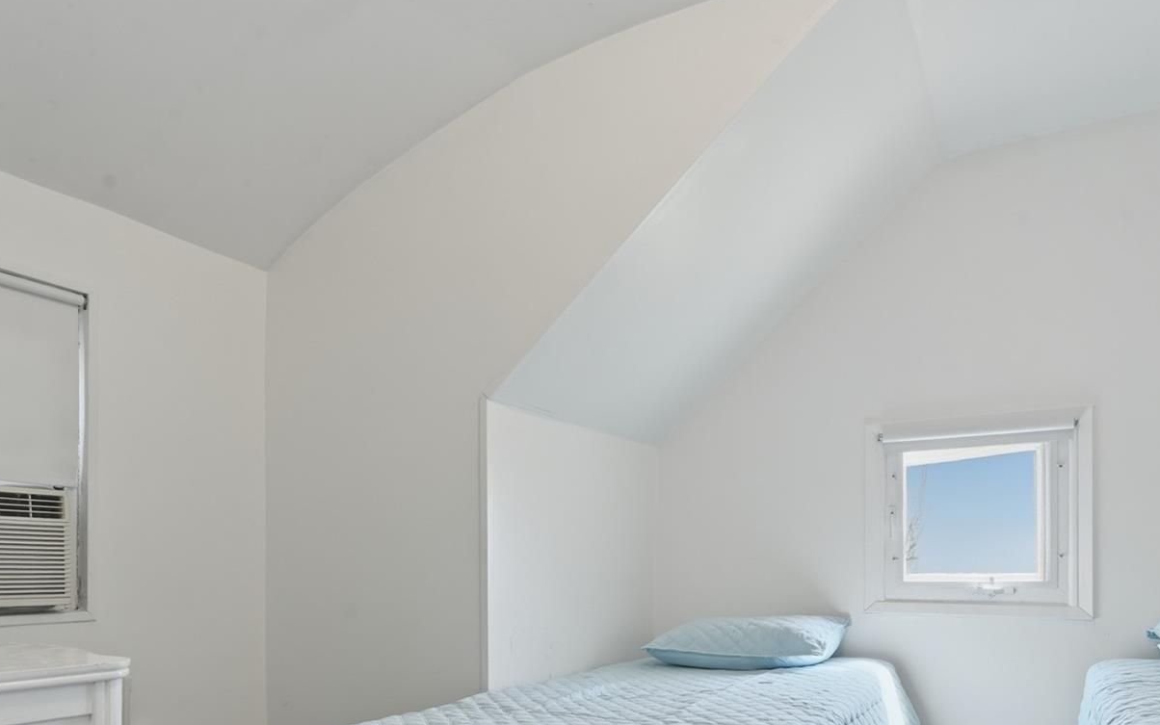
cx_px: 602
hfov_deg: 70.4
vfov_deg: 45.3
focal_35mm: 26
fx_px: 822
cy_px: 574
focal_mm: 15
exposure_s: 1/3.33
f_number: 11
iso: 100
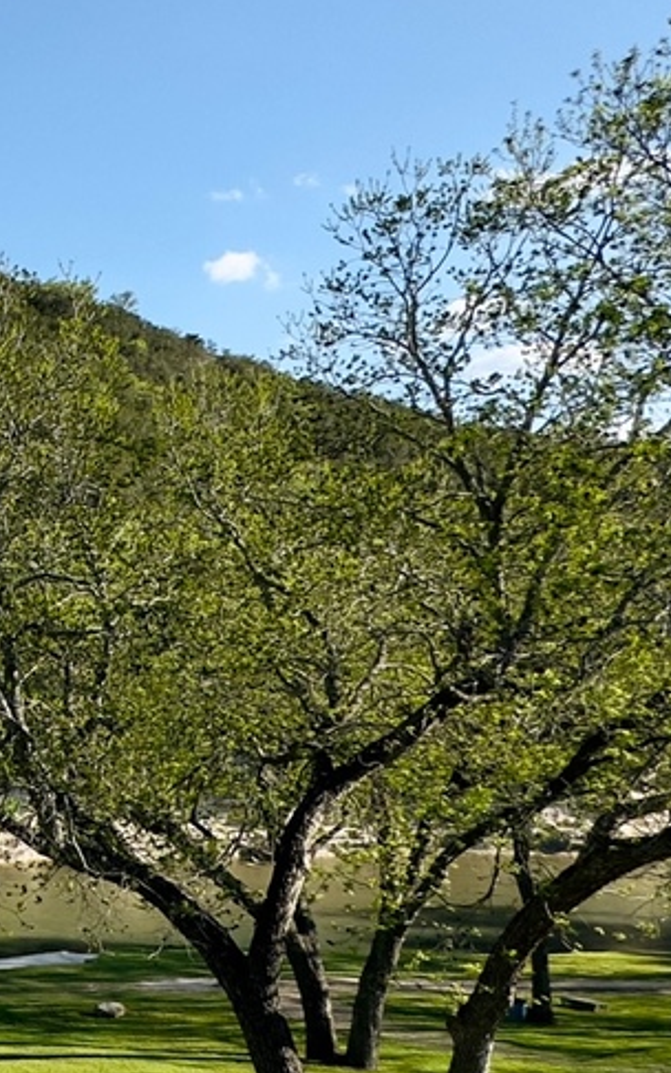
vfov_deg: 44.5
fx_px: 1287
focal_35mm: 44
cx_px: -554
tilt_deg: -4.5
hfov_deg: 20.3
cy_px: 722
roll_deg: +0.2
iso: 50
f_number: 2.2
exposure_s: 1/1319
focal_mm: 2.22
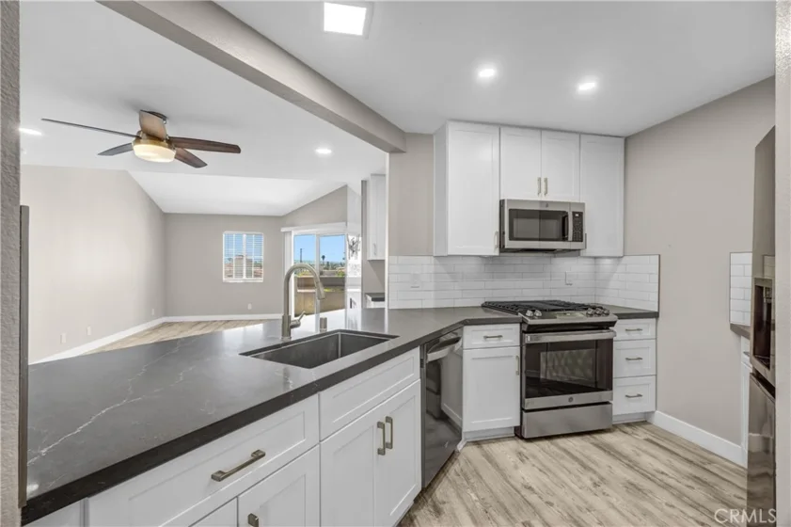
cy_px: 264
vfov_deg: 77.3
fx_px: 329
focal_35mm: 15
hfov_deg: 100.4
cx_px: 396
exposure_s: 1/10
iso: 400
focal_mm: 10
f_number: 9
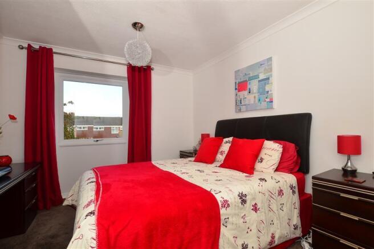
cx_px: 187
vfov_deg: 72.0
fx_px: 171
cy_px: 124
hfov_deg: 95.0
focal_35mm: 16
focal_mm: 11
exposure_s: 1/125
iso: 200
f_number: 5.6
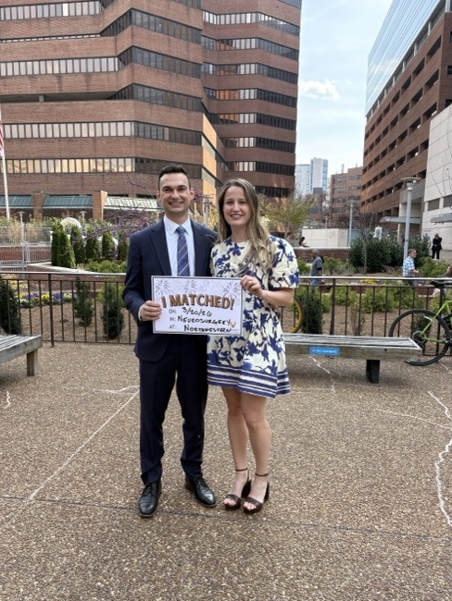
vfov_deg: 63.4
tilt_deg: -8.3
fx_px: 487
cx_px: 213
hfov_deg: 49.7
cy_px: 316
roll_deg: +0.5
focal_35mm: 28
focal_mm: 5.96
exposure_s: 1/895
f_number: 1.6
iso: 64
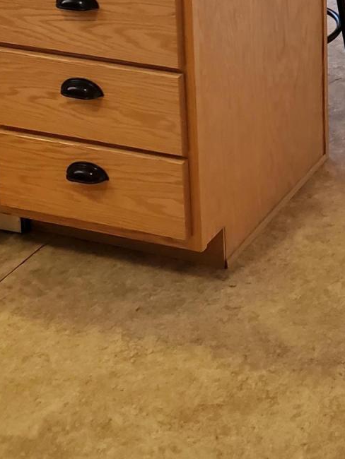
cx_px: 526
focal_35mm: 80
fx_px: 1062
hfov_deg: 16.7
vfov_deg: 20.7
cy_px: -236
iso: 200
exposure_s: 1/59
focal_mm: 4.3
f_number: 2.4
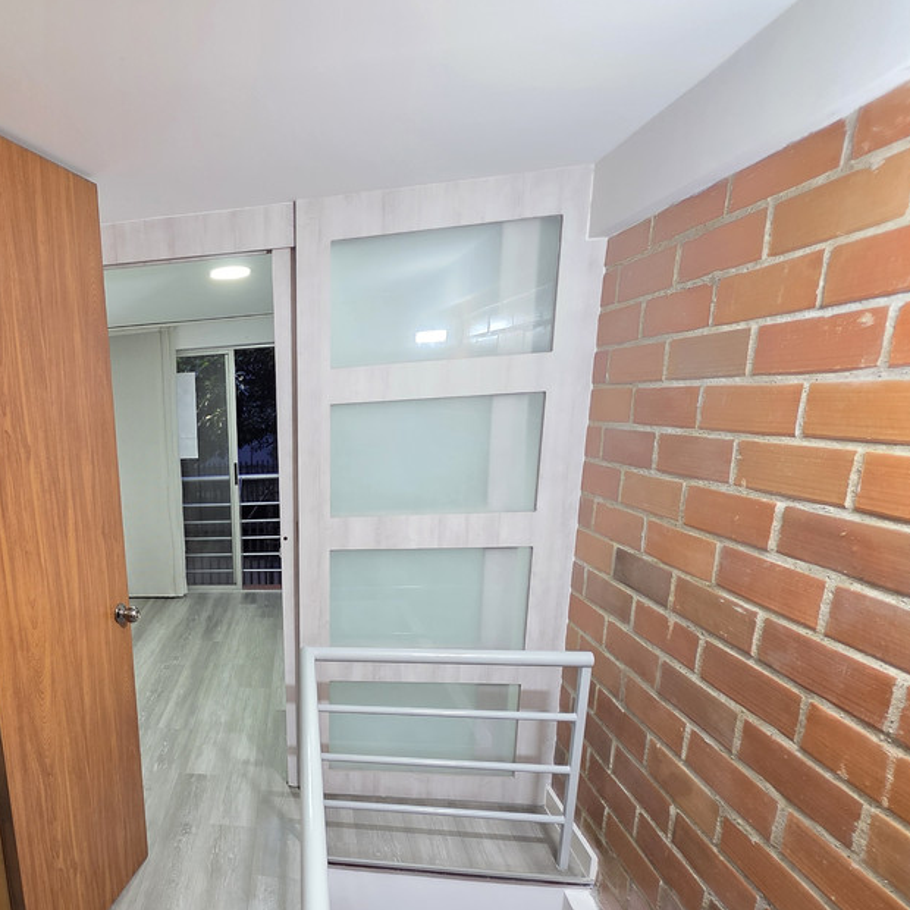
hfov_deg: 68.0
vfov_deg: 73.0
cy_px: 590
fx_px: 595
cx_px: 186
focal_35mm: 20
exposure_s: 1/60
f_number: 1.9
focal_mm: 2.2
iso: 640
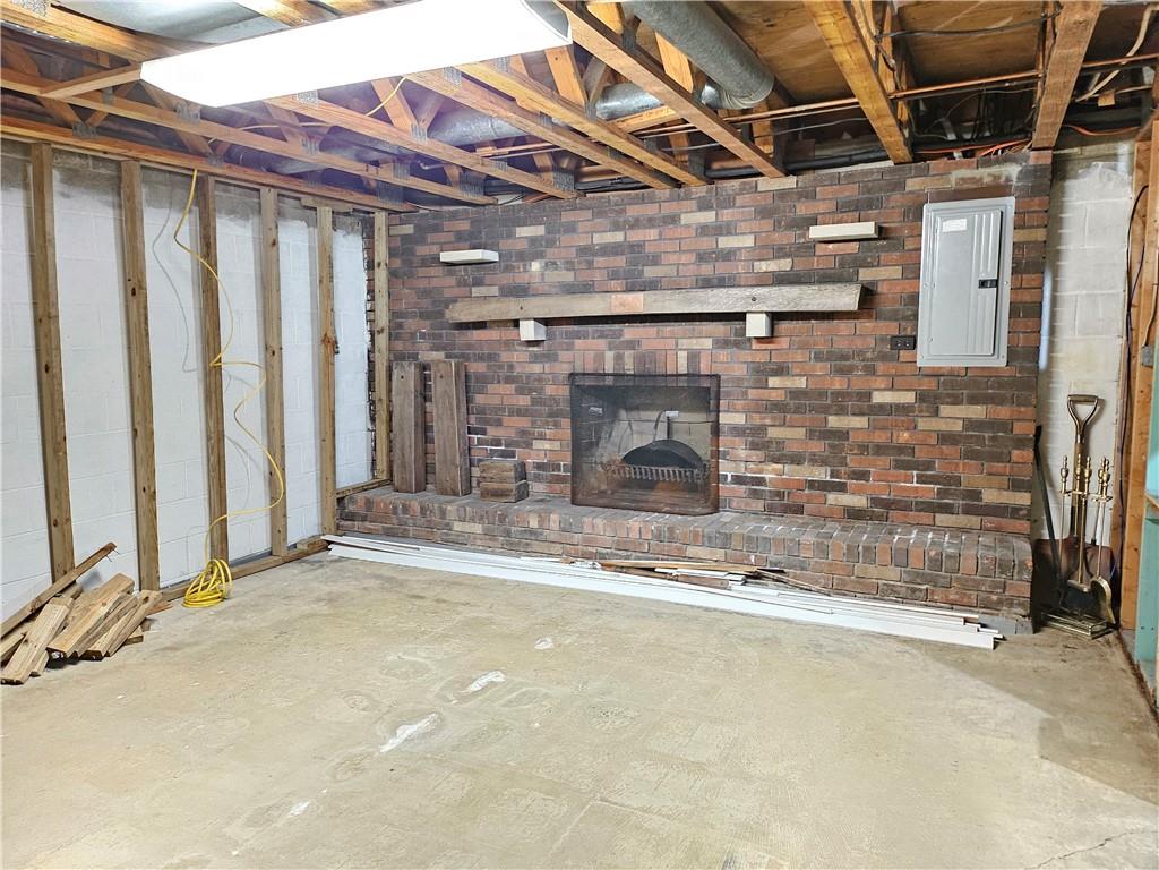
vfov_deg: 56.8
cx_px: 580
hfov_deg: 71.6
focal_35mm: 24
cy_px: 435
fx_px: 804
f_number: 1.8
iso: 1250
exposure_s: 1/15
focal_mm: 5
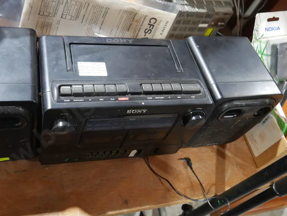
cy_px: 86
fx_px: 282
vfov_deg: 41.6
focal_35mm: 34
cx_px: 115
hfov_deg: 53.6
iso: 1250
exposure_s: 1/60
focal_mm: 14
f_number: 3.5
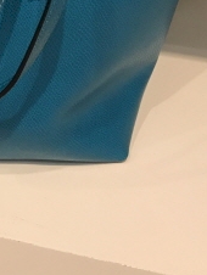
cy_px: 46
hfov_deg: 14.0
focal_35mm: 99
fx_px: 788
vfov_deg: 19.6
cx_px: -105
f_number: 1.8
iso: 40
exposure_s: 1/24
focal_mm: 3.99
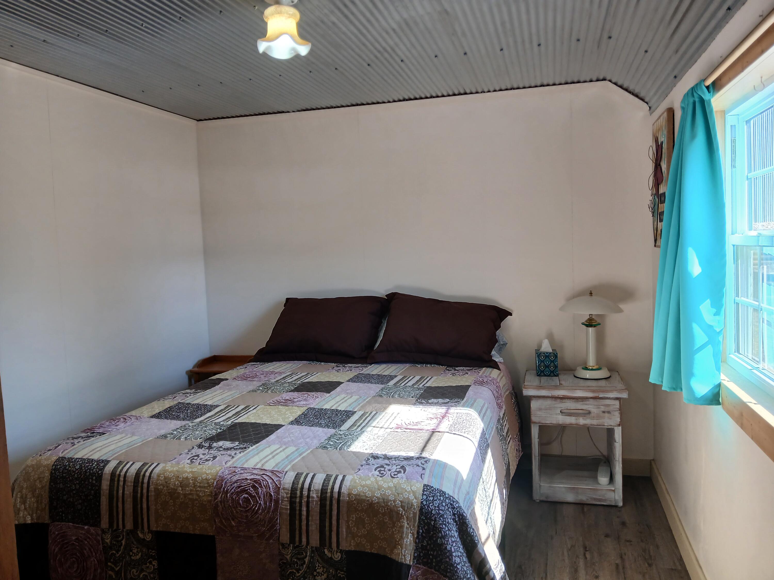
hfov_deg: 67.3
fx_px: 581
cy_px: 290
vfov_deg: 53.1
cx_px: 387
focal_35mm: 26
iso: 64
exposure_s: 1/60
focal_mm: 3.98
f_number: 1.8
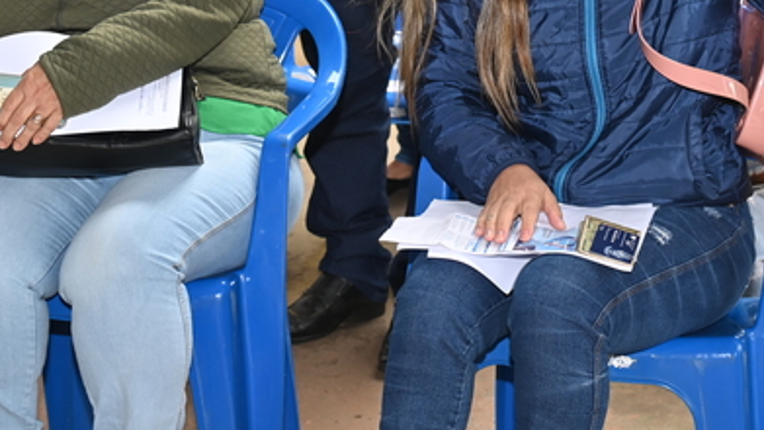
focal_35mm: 106
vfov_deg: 11.3
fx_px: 2148
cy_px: -32
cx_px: 424
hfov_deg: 20.2
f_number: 4.5
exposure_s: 1/80
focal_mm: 44
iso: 200
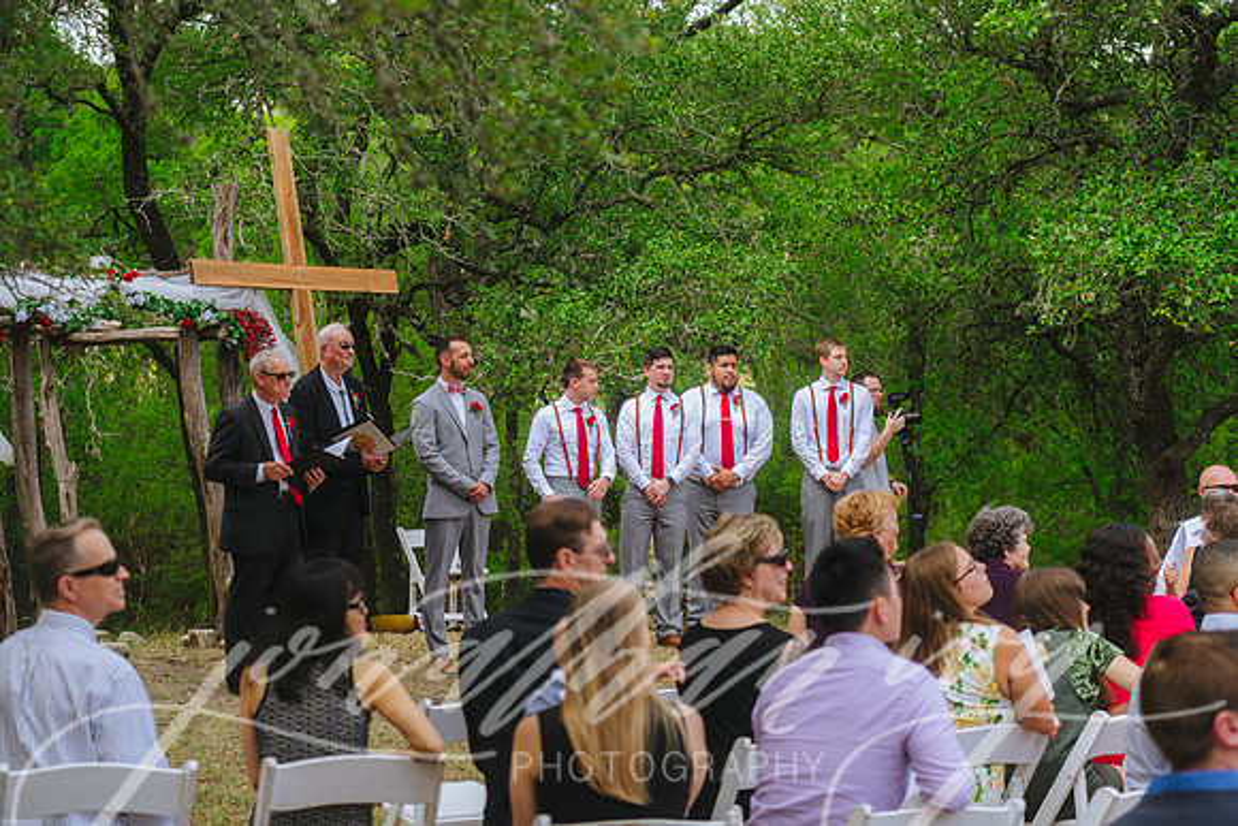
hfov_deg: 28.8
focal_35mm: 70
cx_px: 619
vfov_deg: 19.5
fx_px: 2408
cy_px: 413
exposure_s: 1/250
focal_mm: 70
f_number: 2.8
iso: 31
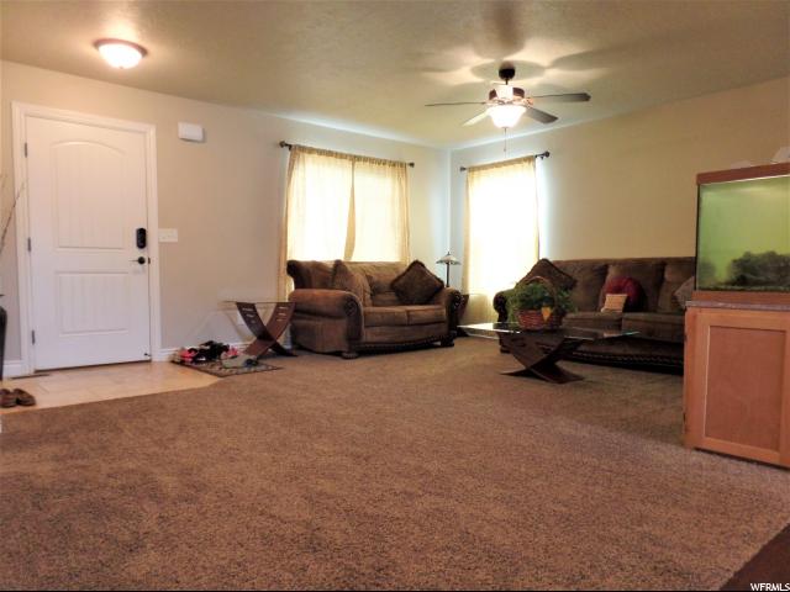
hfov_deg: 73.9
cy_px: 296
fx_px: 525
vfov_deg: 58.9
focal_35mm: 23
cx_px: 395
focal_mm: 4.1
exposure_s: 1/30
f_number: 2.8
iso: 240
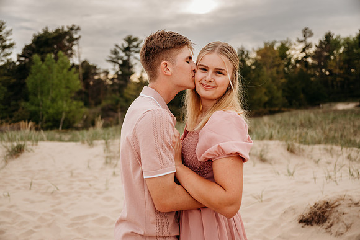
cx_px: 180
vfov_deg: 36.3
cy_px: 120
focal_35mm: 37
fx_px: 366
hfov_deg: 52.4
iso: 200
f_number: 2.8
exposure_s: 1/1000
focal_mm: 36
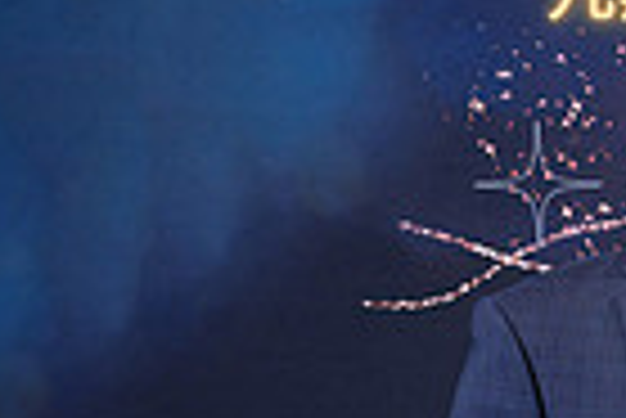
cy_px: 416
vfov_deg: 9.6
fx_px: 2472
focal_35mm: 142
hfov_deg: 12.7
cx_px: 1225
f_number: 5
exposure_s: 1/125
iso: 500
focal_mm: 34
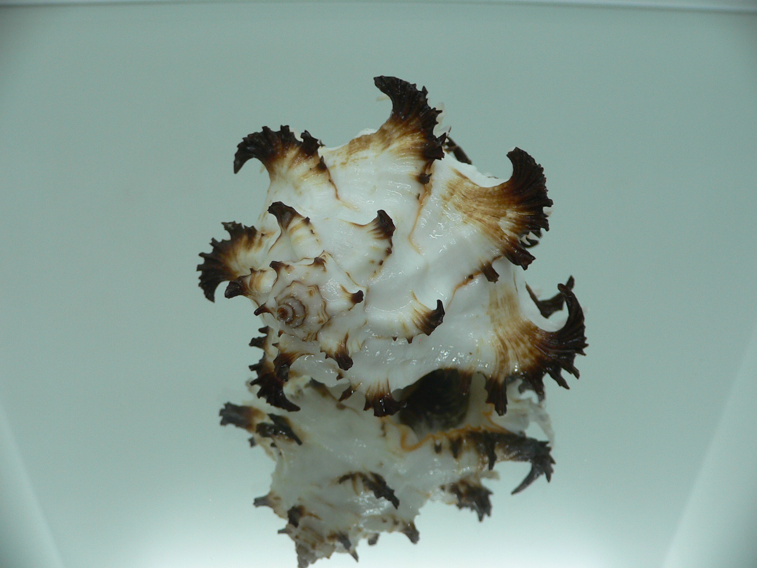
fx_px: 765
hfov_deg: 52.6
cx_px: 378
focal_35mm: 35
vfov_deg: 40.7
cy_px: 284
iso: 80
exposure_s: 1/60
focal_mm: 4.6
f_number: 2.8
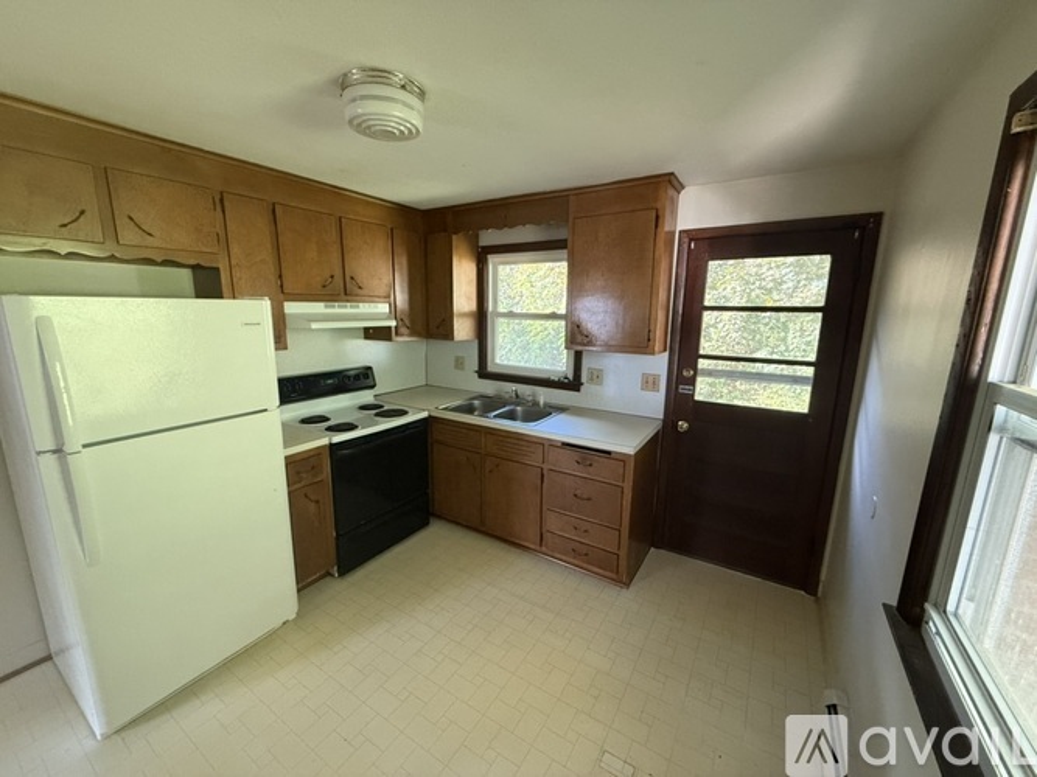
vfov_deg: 85.7
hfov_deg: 102.1
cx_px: 518
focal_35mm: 14
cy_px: 388
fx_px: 419
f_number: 2.2
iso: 500
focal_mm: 2.22
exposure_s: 1/60
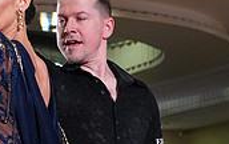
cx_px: 26
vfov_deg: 5.4
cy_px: 227
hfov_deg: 8.7
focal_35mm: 240
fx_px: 1500
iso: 6400
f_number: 6.3
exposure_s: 1/400
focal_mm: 70
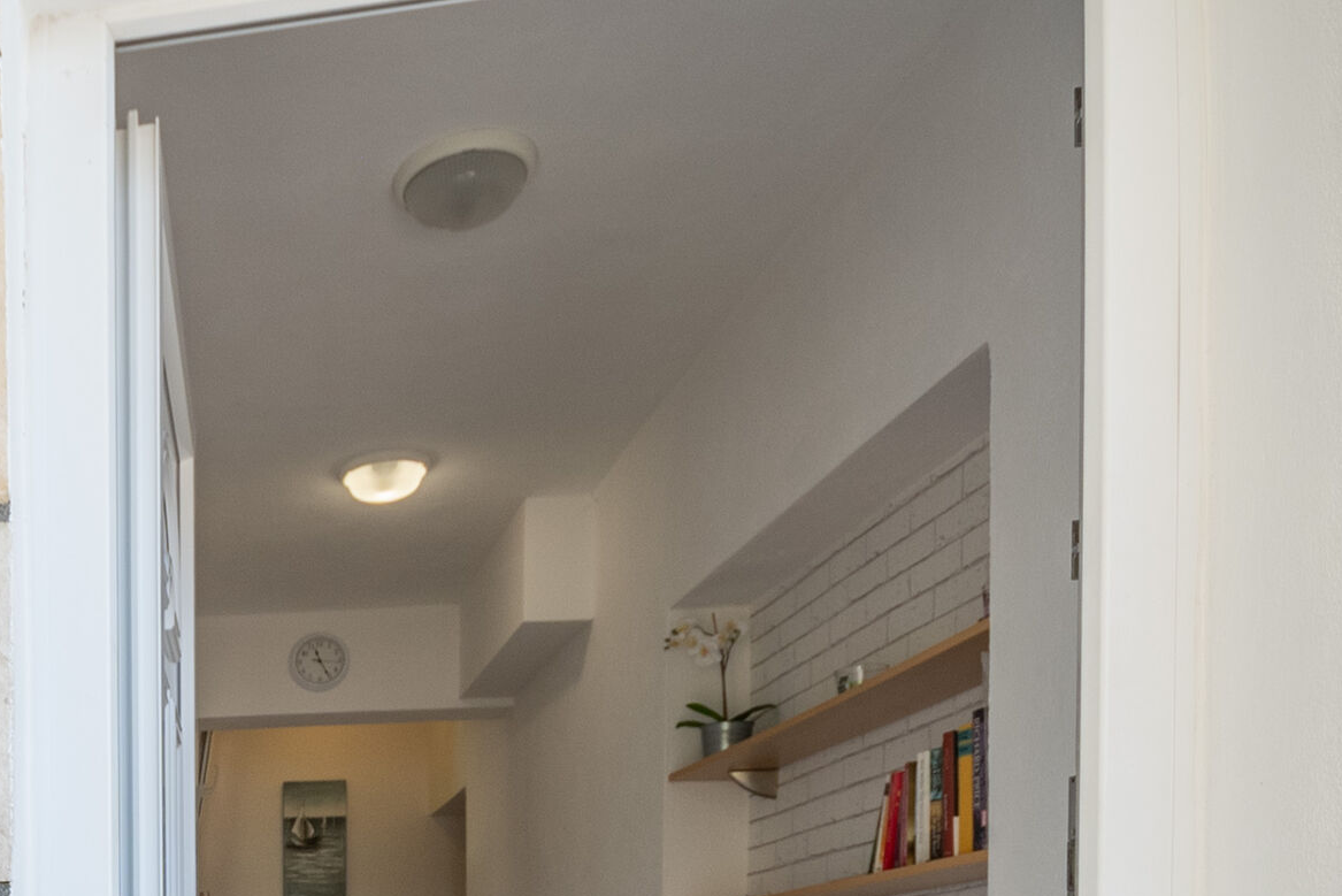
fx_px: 1342
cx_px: -108
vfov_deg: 32.4
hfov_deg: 42.6
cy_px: 992
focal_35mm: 36
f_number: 8
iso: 250
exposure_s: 1/80
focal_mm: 10
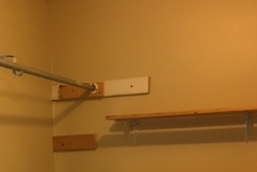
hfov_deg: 31.3
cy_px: 203
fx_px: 450
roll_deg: +2.6
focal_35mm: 63
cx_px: 62
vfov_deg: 20.3
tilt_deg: -5.4
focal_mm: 4.15
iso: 80
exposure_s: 1/15
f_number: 2.2
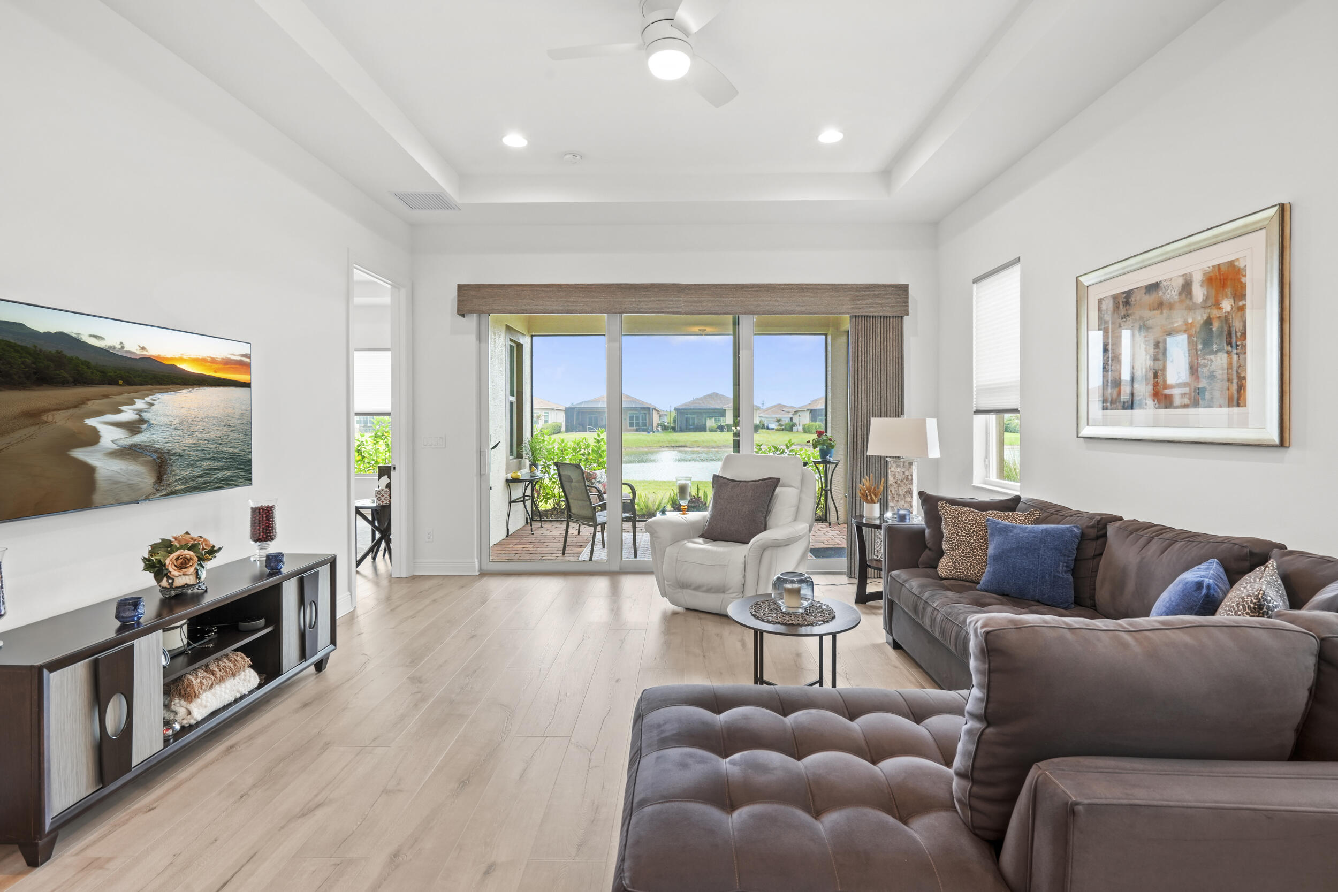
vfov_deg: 73.8
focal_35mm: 16
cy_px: 446
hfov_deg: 96.7
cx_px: 669
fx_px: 595
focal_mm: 16
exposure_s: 1
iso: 400
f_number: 10
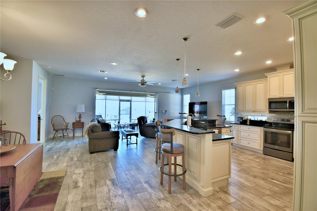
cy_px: 106
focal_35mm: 15
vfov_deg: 77.3
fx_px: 132
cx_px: 158
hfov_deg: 100.4
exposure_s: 1/125
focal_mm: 10
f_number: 4.5
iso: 220
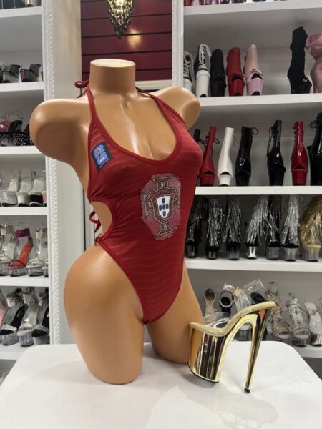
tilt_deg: -2.7
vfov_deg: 67.3
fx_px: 322
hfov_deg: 53.1
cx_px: 161
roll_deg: +1.2
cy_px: 214
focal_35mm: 26
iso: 125
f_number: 1.5
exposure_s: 1/60
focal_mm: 5.7
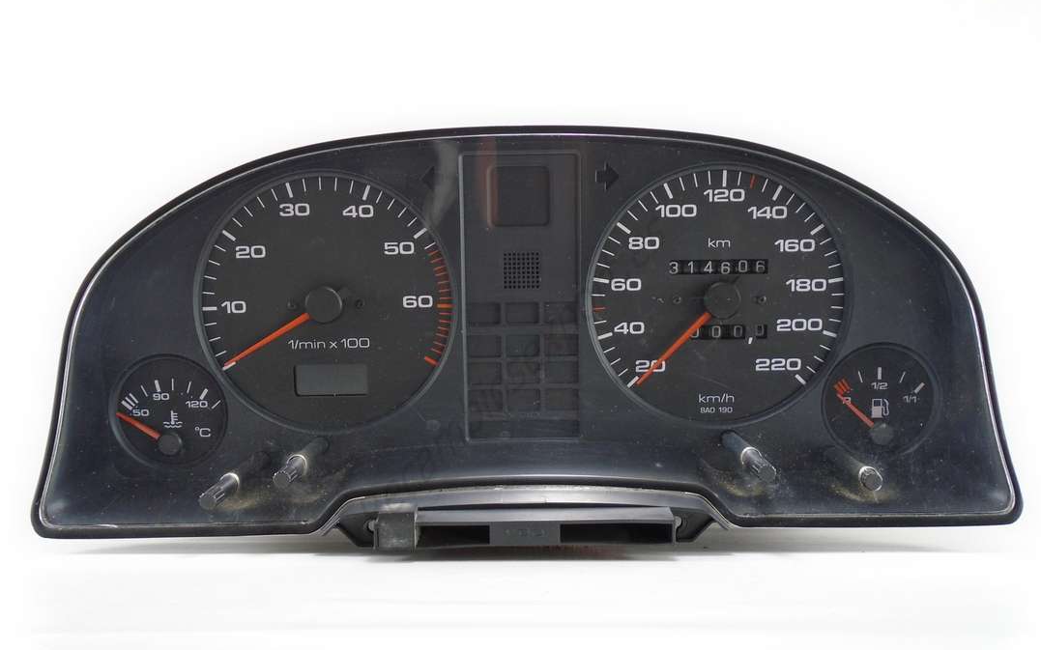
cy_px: 369
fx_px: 794
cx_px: 521
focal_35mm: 28
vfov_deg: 44.4
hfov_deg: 66.5
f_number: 3.2
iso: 100
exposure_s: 1/40
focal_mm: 4.6
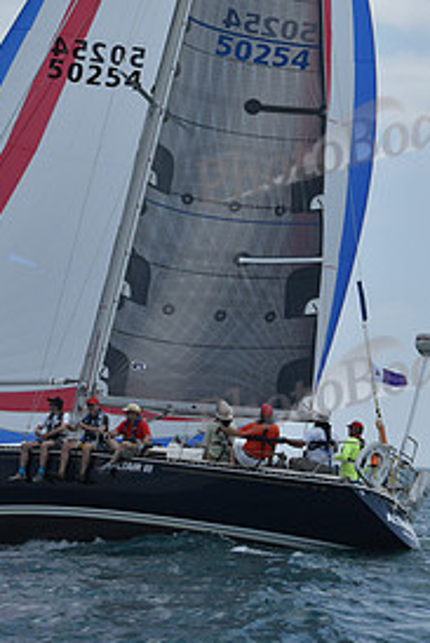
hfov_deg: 9.3
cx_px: 74
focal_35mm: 148
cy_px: 59
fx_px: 2648
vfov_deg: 13.7
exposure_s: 1/1250
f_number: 9
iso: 250
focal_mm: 70
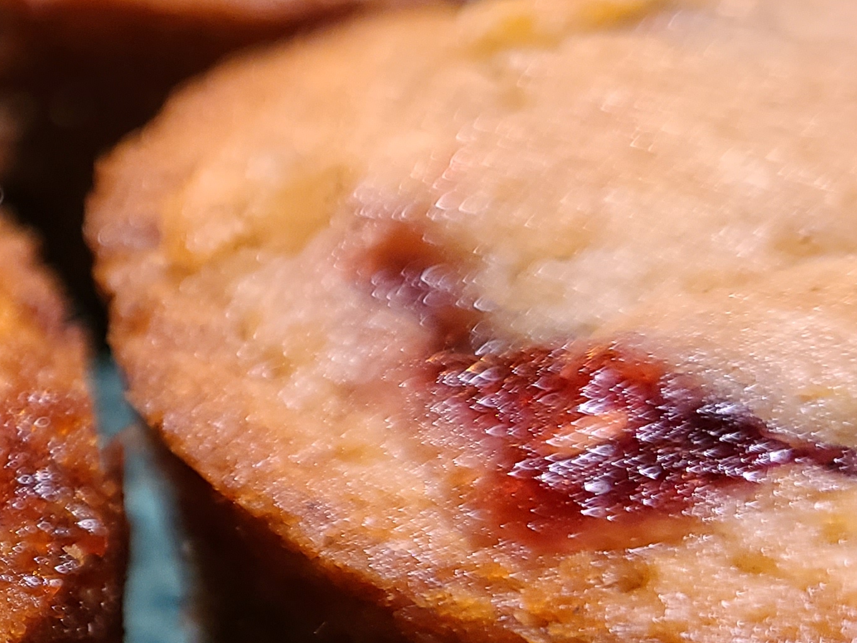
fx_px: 1906
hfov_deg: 21.7
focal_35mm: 77
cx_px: -380
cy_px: 525
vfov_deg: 18.9
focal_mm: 5.4
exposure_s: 1/39
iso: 320
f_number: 1.8
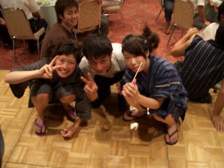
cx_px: 112
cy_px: 84
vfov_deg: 40.7
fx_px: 226
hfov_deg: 52.6
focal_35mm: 35
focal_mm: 5.8
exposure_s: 1/8
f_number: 2.6
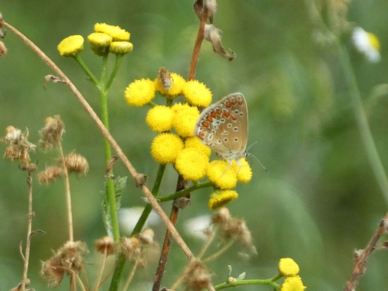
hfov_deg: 2.5
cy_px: 146
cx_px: 194
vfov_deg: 1.9
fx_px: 8722
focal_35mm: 778
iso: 500
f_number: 5.6
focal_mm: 139.4
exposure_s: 1/100
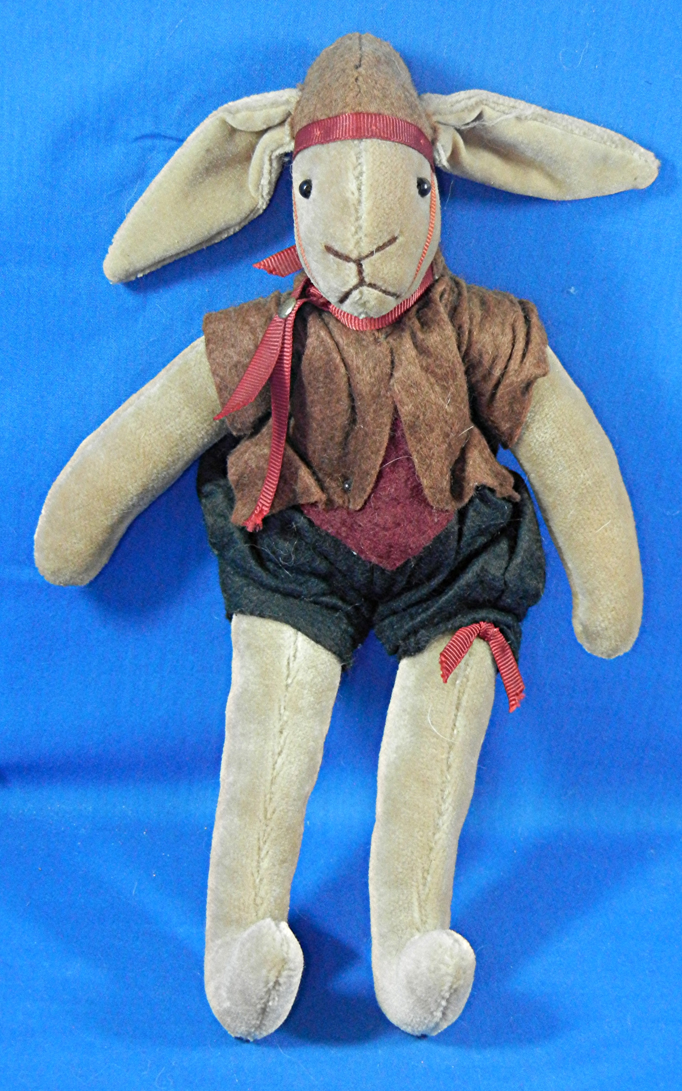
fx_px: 1873
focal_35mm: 63
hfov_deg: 20.6
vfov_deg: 32.5
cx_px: 400
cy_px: 547
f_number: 4
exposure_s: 1/30
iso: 800
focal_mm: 10.6
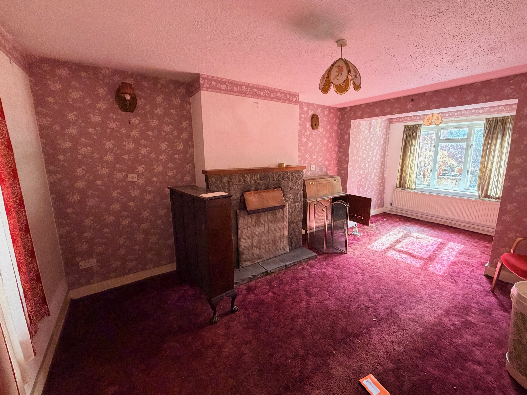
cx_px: 279
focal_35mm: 15
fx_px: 228
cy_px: 193
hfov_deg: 98.1
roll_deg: +0.3
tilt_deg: -8.6
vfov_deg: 81.7
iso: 320
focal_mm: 2.22
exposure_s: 1/62
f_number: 2.2
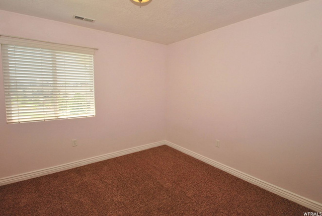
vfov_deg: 69.9
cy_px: 108
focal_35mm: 17
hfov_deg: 92.3
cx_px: 161
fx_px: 155
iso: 200
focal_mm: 11.5
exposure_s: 1/160
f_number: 5
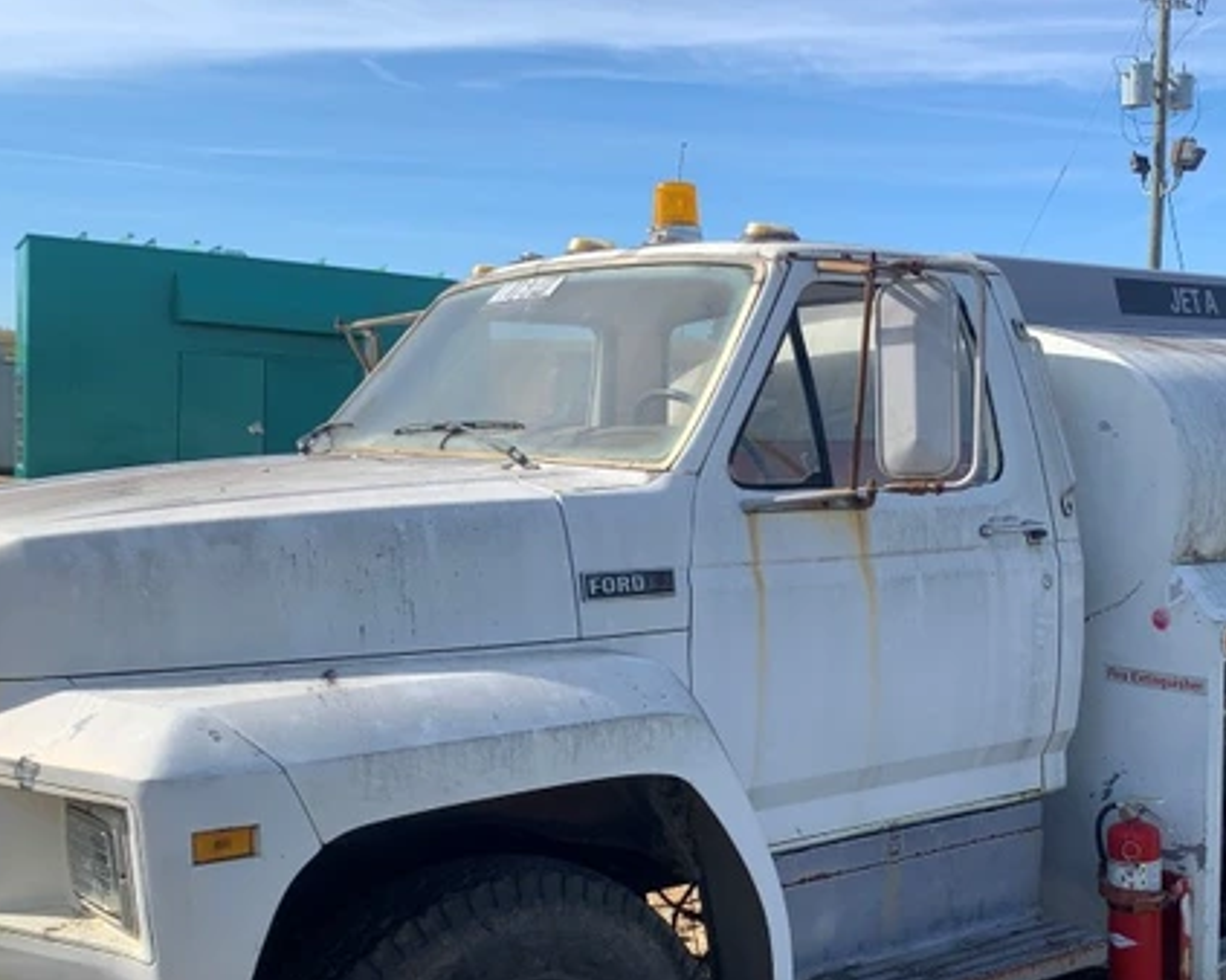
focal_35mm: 45
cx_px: 809
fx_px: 1632
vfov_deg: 33.1
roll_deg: -1.7
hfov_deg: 40.7
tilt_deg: -7.2
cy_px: 665
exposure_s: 1/1718
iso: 25
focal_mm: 4.25
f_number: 1.8
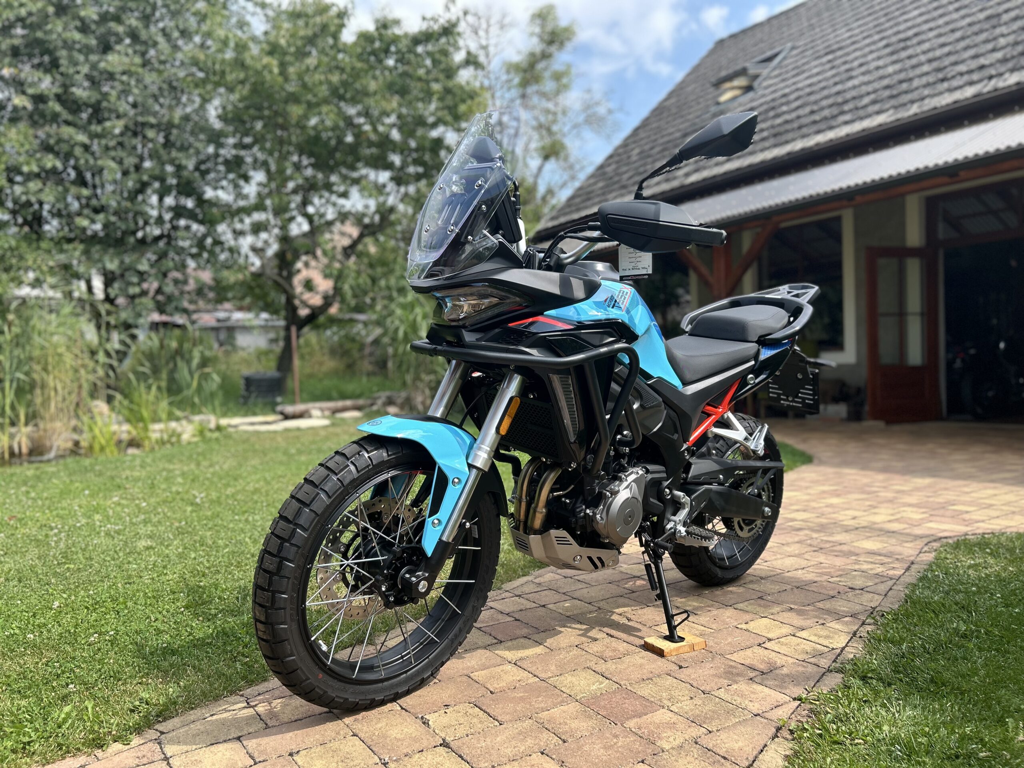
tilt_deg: -1.6
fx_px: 769
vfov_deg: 53.1
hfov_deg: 67.3
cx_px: 512
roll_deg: +2.2
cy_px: 384
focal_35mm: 26
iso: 50
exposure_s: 1/1100
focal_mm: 5.7
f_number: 1.5
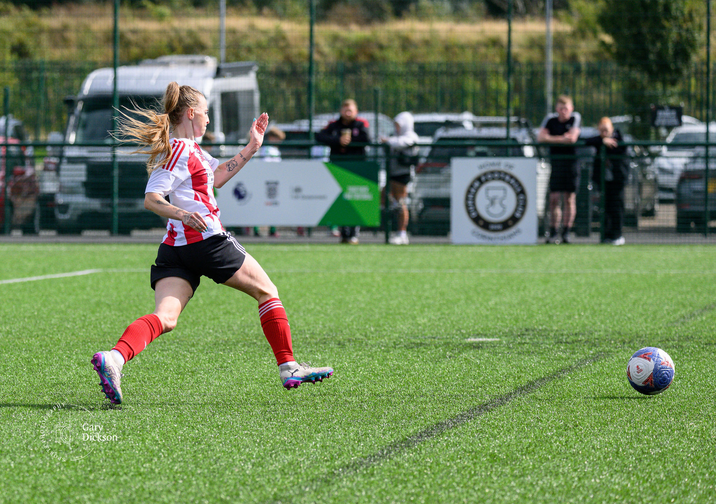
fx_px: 5824
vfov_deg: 4.9
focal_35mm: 288
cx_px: 197
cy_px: 214
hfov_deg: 7.0
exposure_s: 1/4000
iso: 800
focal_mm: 185
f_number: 5
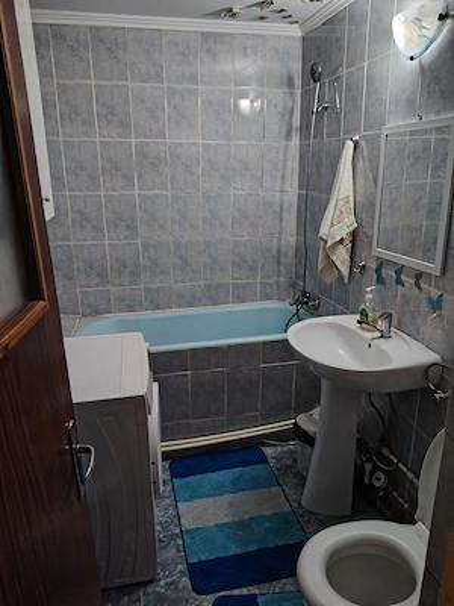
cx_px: 227
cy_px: 303
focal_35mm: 24
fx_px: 420
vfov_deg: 71.6
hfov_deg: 56.8
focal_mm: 5.25
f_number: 1.75
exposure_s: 1/25
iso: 1138
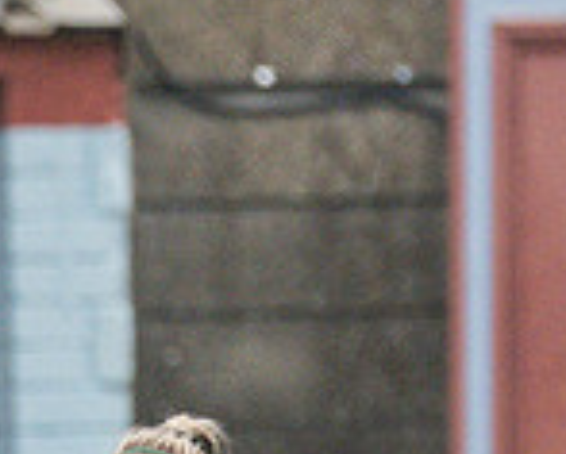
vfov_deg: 0.5
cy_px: 731
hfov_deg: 0.7
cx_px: -53
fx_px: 48627
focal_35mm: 2899
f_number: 4
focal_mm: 270
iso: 560
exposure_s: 1/1000
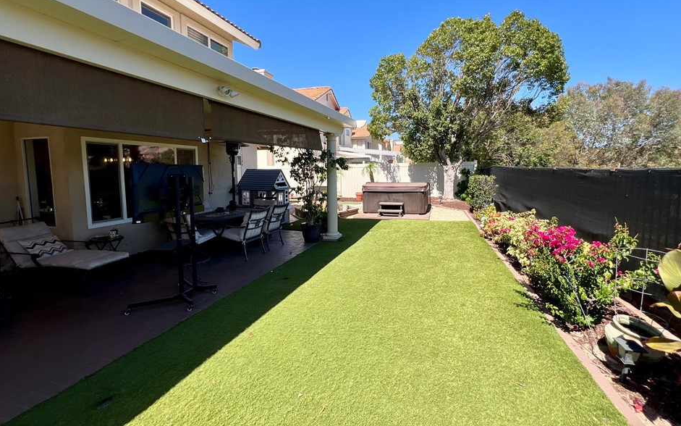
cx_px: 358
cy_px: 194
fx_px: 278
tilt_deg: -4.9
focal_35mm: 15
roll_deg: +0.5
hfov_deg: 101.4
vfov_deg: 74.6
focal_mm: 1.57
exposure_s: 1/903
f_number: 1.8
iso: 32
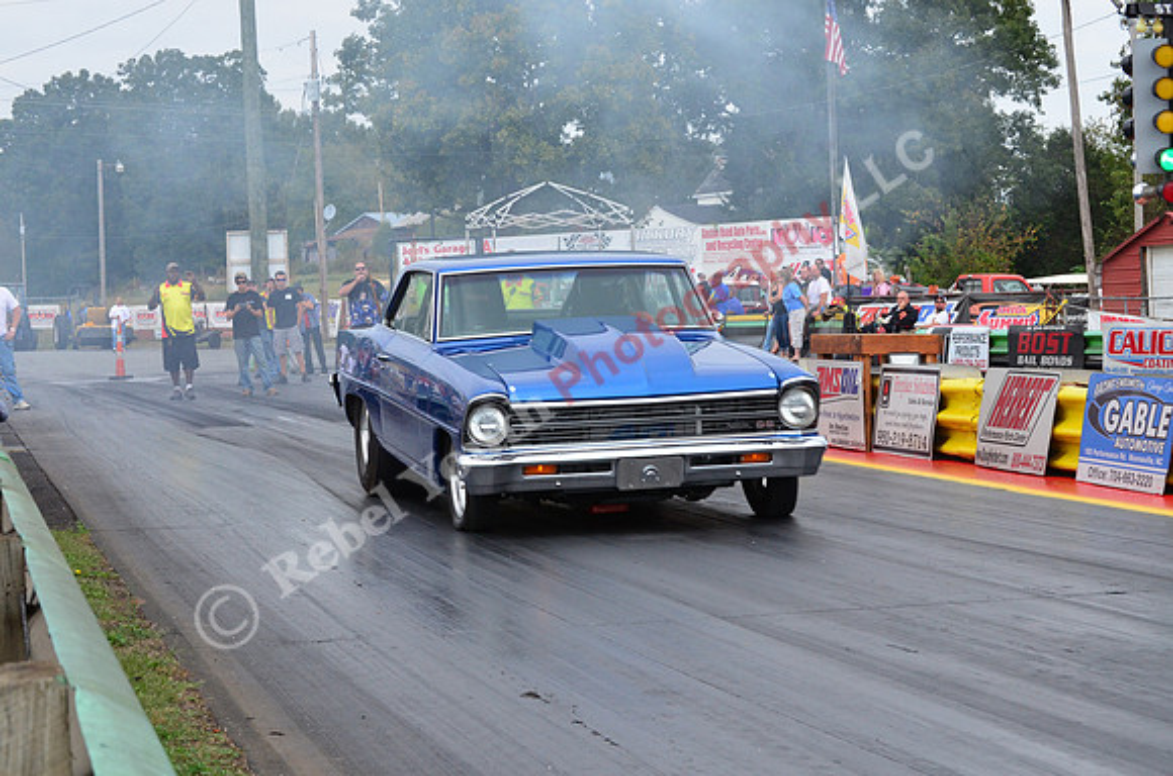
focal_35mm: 82
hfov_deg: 24.7
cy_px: 388
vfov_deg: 16.5
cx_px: 586
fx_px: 2682
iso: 1000
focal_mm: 55
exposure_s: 1/500
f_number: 11
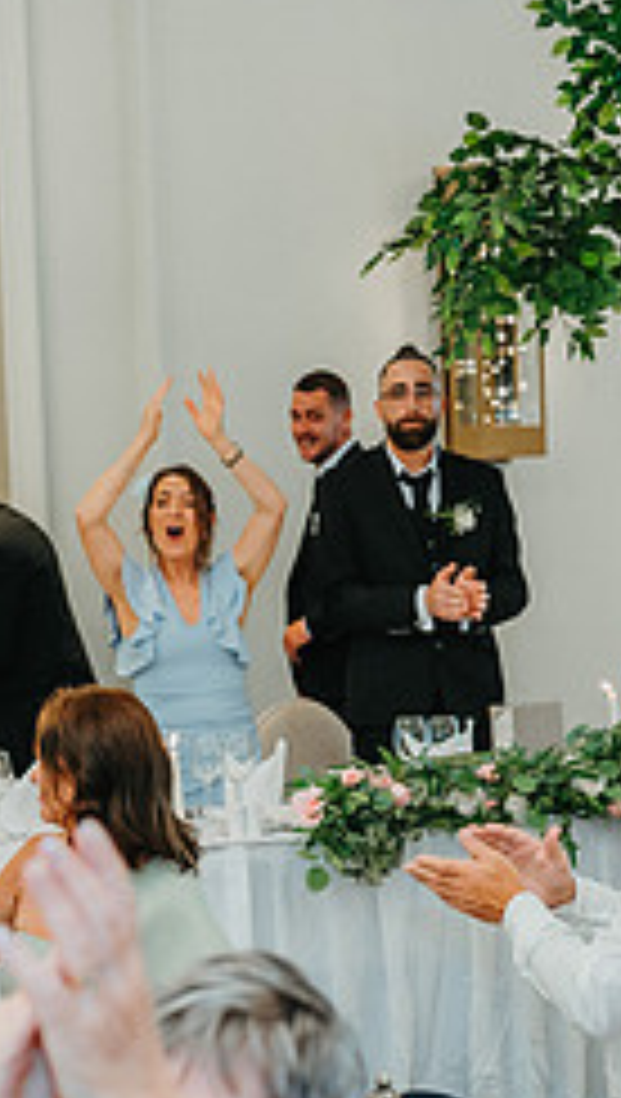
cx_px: 144
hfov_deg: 13.9
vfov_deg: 24.4
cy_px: 695
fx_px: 2536
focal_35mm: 87
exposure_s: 1/125
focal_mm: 35
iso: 1600
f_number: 2.8
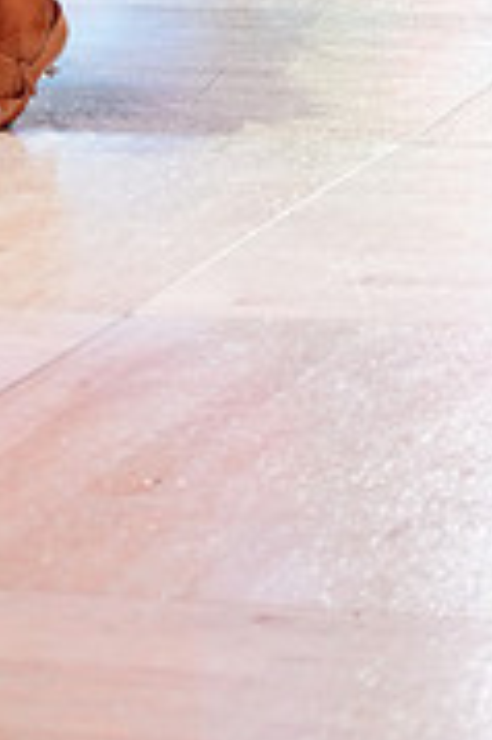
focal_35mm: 227
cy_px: -360
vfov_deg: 8.9
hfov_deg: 6.0
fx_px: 4662
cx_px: -97
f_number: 4
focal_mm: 70
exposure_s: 1/320
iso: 2500
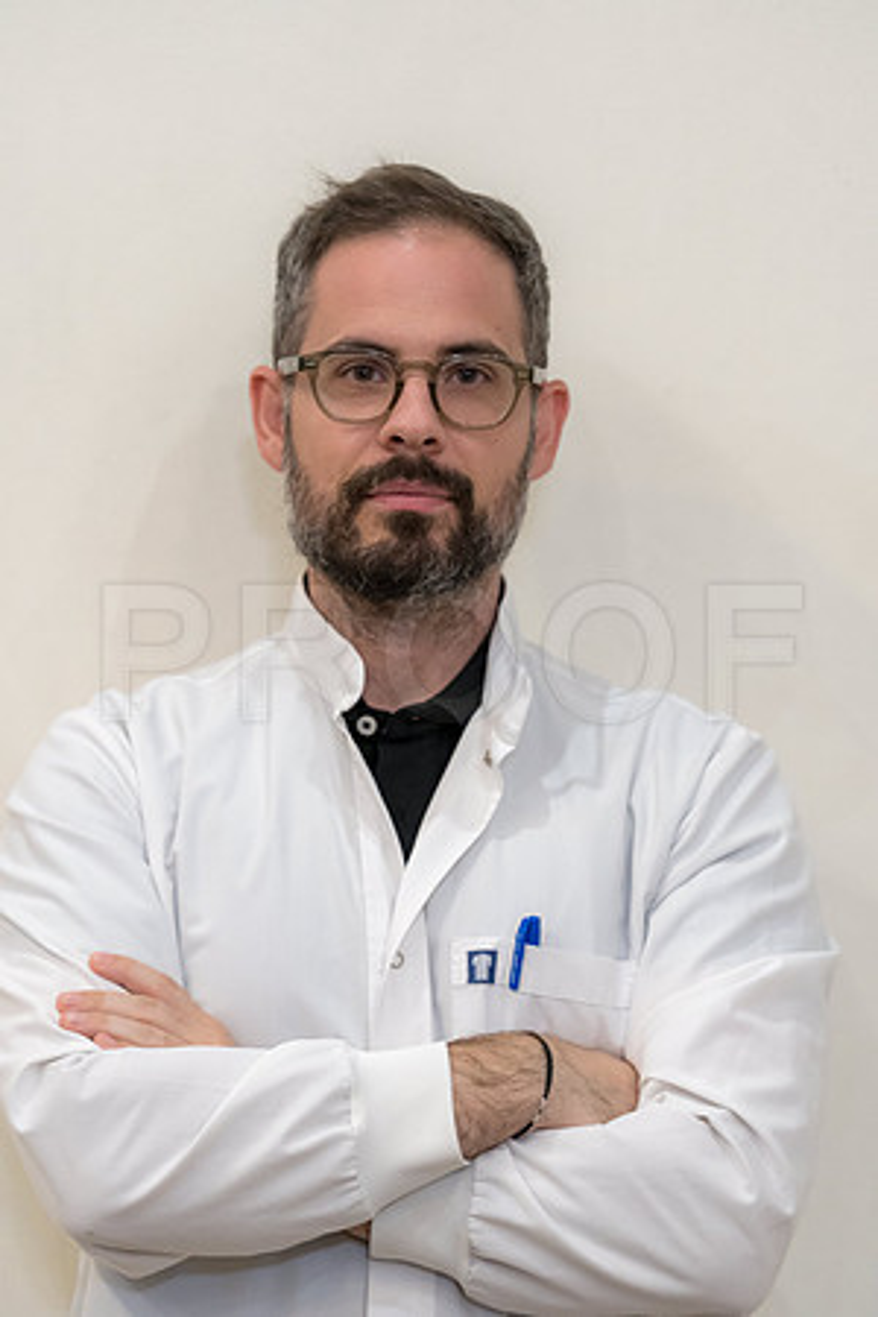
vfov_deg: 12.2
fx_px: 6182
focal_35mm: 169
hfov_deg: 8.1
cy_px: 658
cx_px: 439
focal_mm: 169
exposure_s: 1/80
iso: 5000
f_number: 4
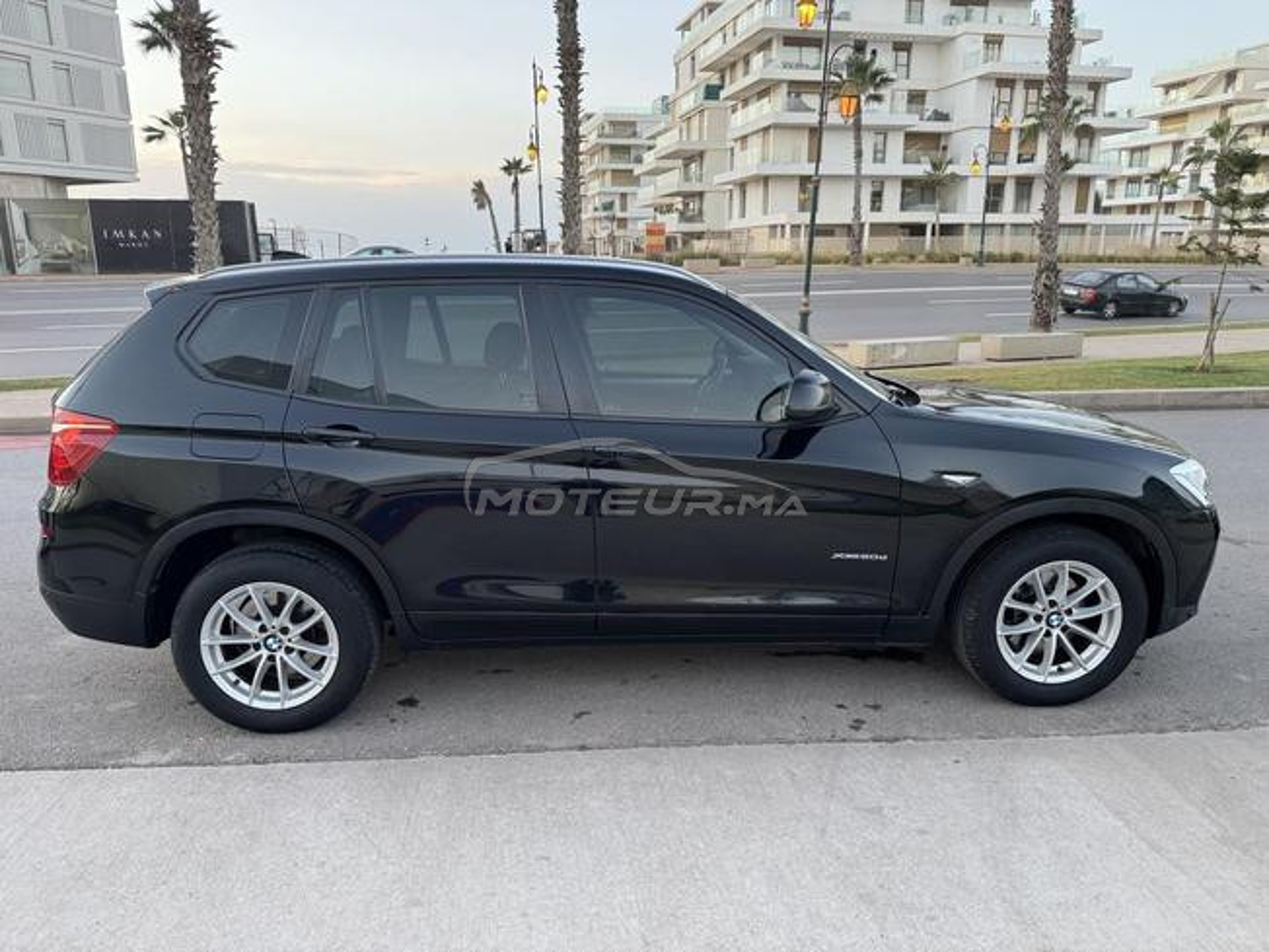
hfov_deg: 71.6
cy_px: 476
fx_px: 880
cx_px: 634
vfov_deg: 56.8
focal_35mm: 24
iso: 160
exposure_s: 1/100
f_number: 1.78
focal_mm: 6.76
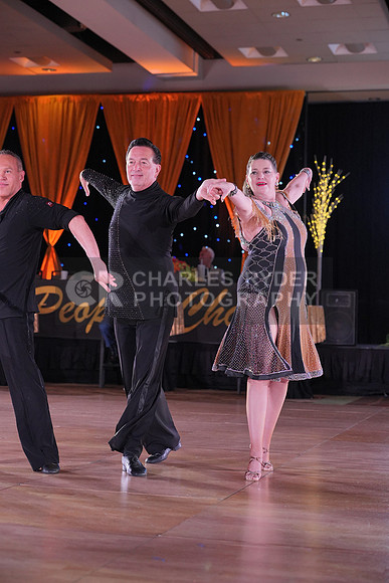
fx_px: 1134
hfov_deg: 19.5
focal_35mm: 70
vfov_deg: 28.8
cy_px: 292
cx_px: 194
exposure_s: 1/400
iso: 1600
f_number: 3.5
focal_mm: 70
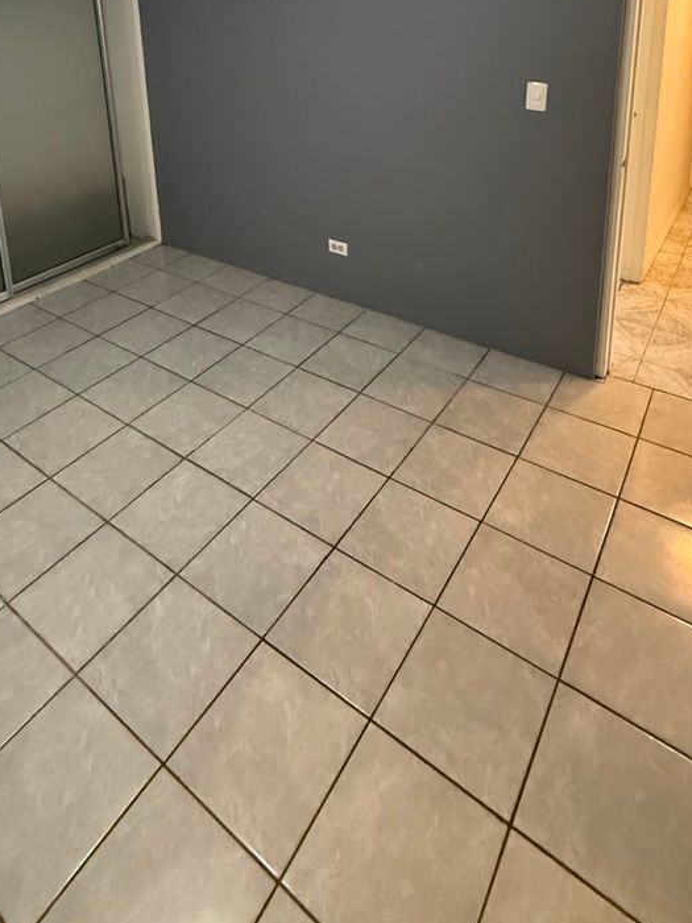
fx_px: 640
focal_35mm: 24
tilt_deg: -13.7
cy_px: 141
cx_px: 322
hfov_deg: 56.8
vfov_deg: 63.1
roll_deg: +2.7
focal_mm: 2.22
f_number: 2.2
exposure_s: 1/60
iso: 800
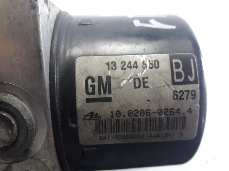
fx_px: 185
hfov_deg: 63.5
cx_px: 114
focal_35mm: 28
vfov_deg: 49.7
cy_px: 86
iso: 125
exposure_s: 1/33
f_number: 1.9
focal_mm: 3.7
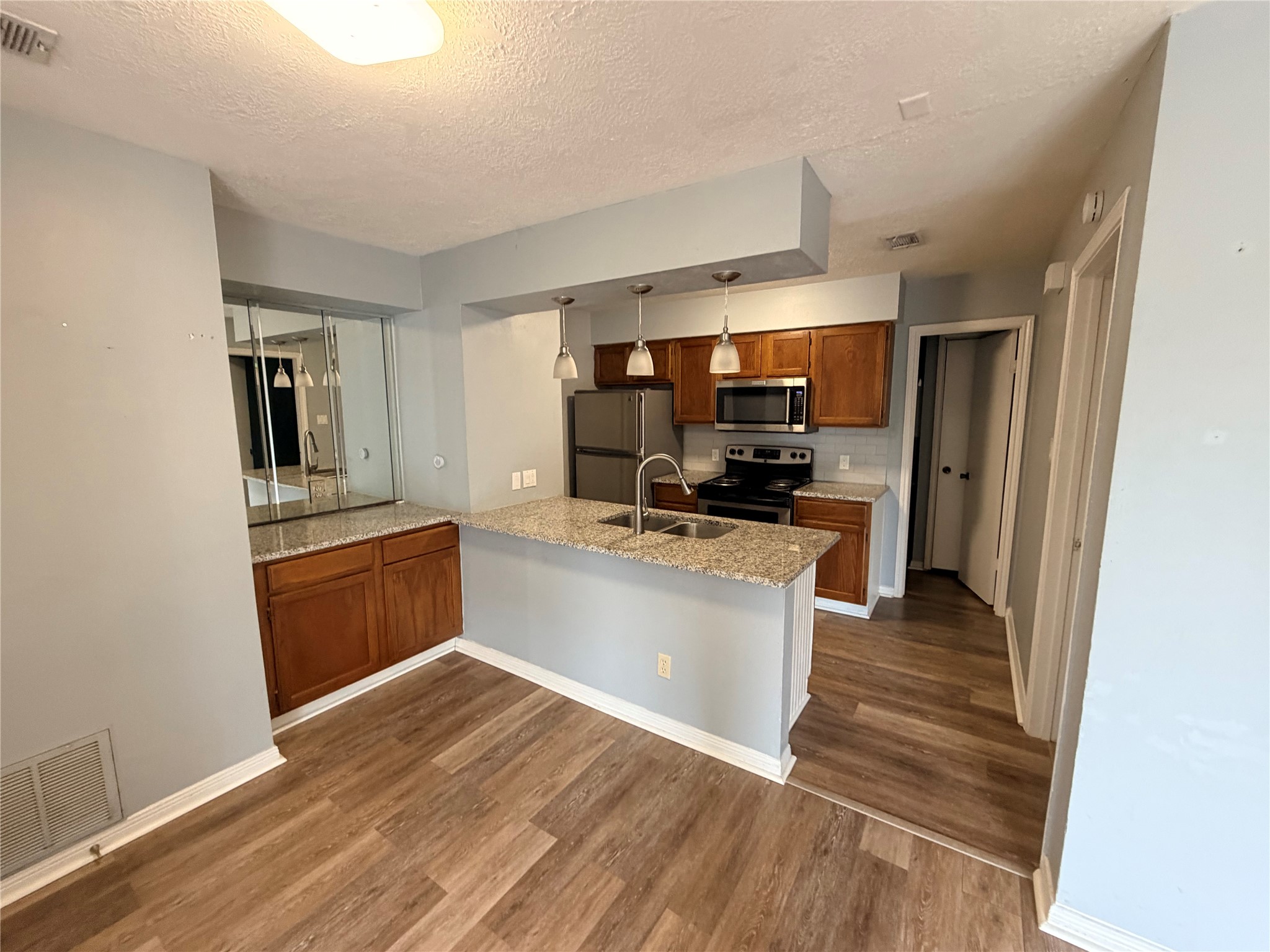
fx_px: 514
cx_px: 635
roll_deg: +0.1
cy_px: 476
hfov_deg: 102.1
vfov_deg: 85.7
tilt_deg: -8.1
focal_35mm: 14
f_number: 2.2
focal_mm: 2.22
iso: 320
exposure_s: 1/60
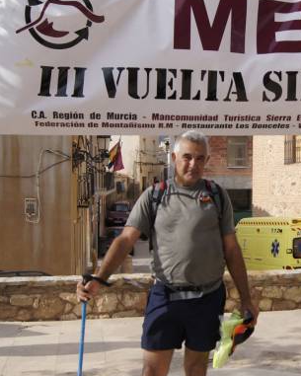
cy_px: 189
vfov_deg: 27.5
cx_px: 275
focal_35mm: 69
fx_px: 768
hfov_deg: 21.6
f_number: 5
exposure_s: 1/1600
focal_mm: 22
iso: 200
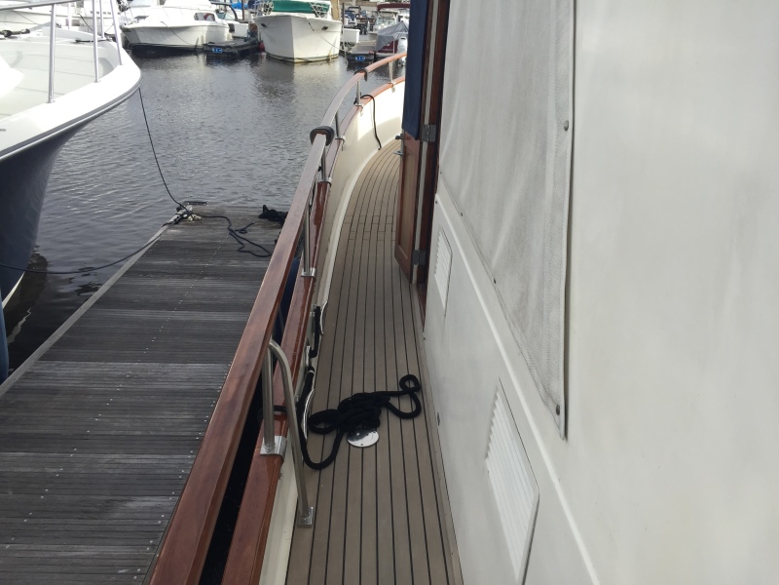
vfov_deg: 48.2
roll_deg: -1.9
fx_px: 653
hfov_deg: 61.7
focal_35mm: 29
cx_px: 390
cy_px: 292
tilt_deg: -22.4
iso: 32
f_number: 2.2
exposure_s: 1/1199
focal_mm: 4.15
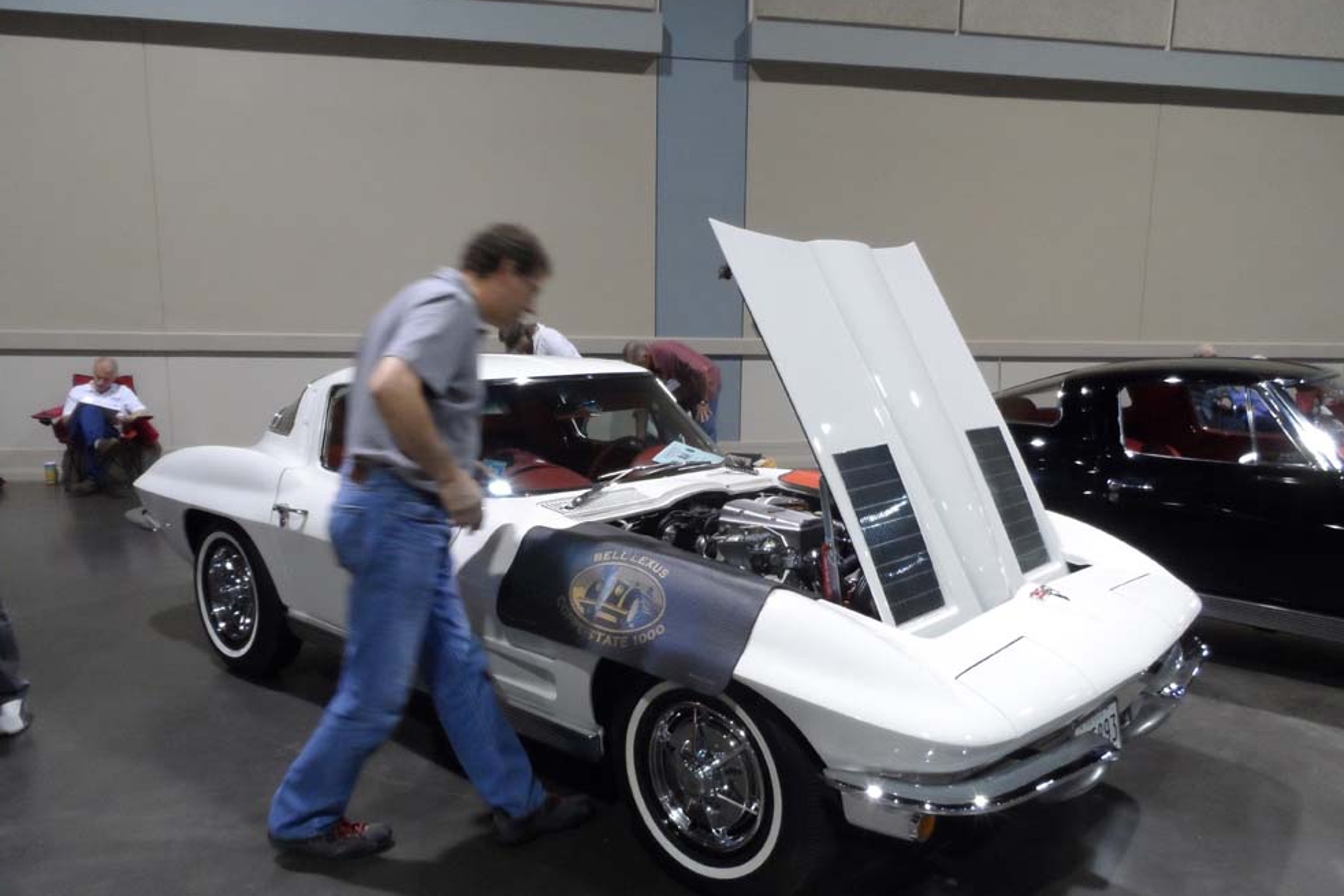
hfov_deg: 69.4
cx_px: 689
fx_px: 970
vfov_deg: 49.4
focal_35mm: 26
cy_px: 510
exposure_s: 1/30
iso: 320
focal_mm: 4
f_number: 3.2
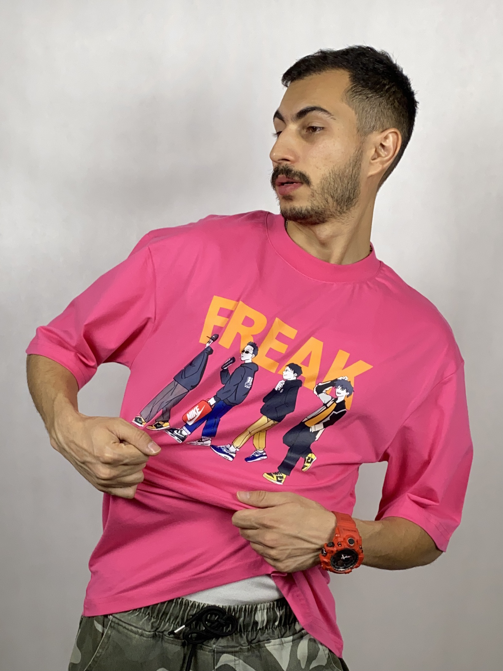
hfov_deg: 53.1
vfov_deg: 67.3
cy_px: 336
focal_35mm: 26
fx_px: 504
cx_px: 252
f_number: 1.8
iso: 80
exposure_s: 1/122
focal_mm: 4.25
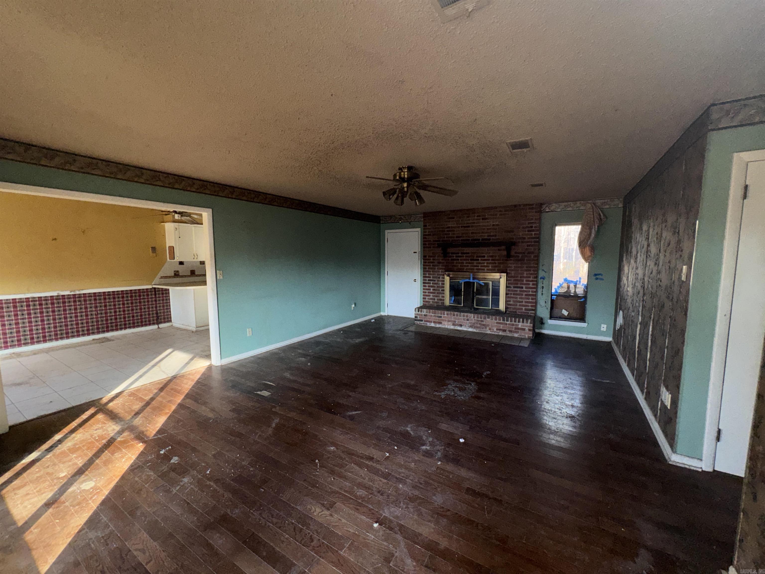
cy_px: 287
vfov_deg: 85.7
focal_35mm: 14
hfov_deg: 102.1
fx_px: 309
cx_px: 382
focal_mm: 2.22
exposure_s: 1/75
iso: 100
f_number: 2.2
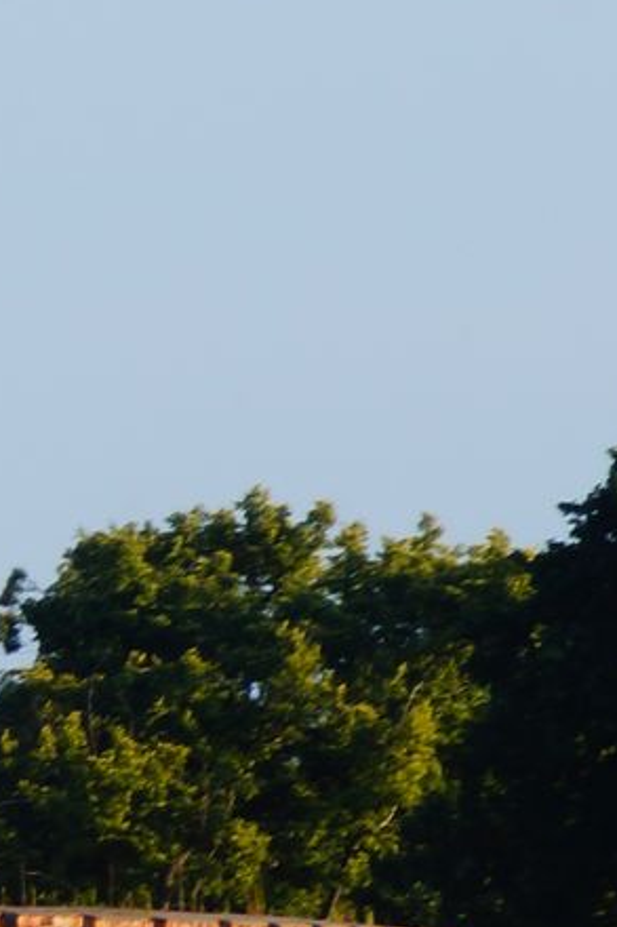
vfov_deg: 1.2
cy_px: 190
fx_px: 43864
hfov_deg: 0.8
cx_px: -618
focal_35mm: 1705
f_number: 16
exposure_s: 1/30
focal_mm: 250
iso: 100
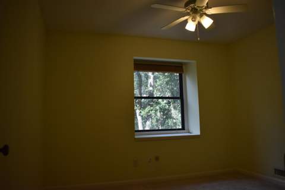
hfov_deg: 67.4
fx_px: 214
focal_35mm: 27
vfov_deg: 47.9
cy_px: 95
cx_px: 142
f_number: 3.5
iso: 800
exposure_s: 1/500
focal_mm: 18
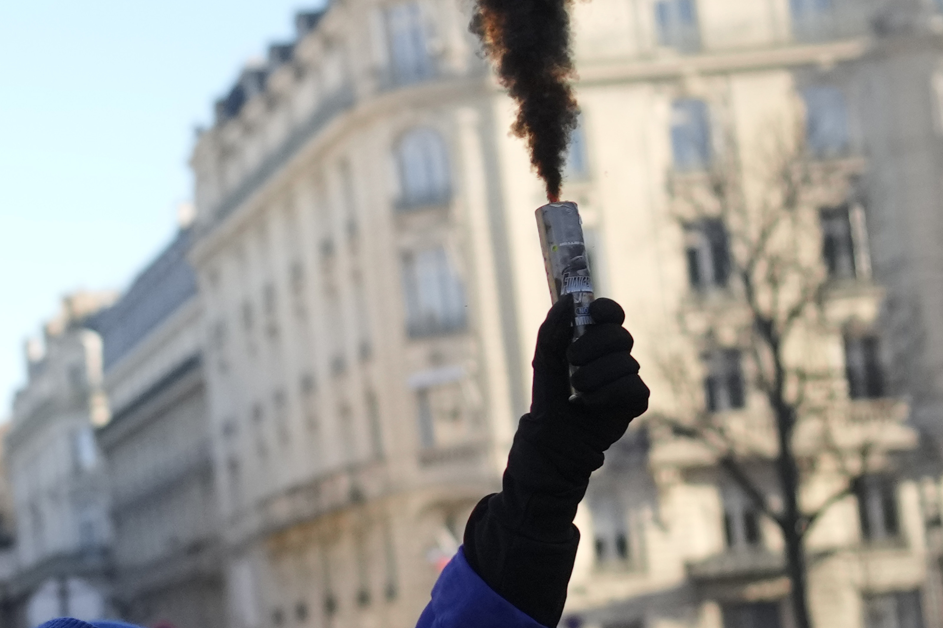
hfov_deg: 20.2
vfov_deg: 14.1
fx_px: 2541
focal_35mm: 97
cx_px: -68
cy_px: 415
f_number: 1.4
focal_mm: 24
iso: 1000
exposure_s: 1/16000
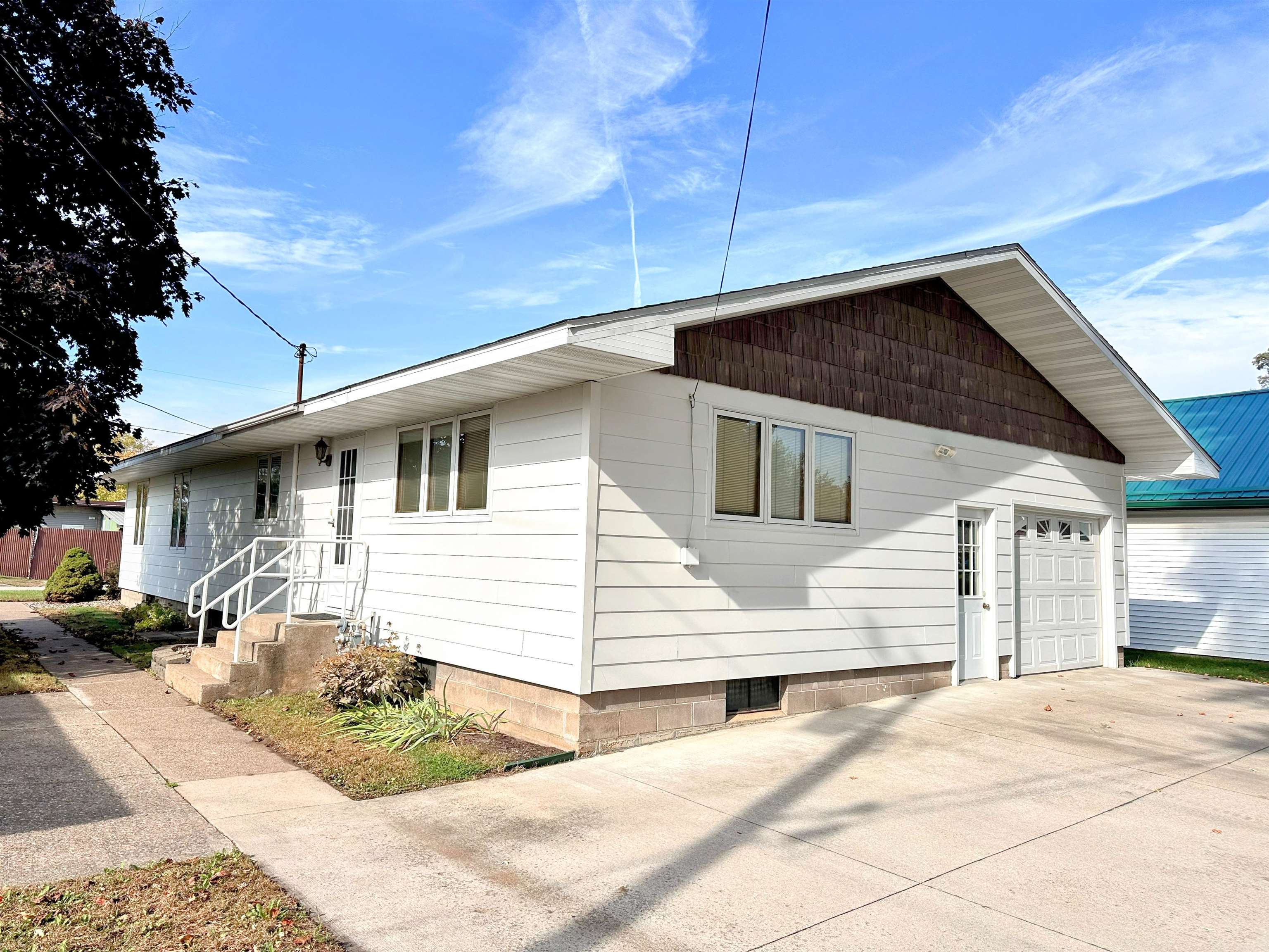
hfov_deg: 71.6
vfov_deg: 56.8
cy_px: 476
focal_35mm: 24
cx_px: 634
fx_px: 880
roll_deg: -1.6
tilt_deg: +4.6
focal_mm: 6.86
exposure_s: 1/5000
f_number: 1.78
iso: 80
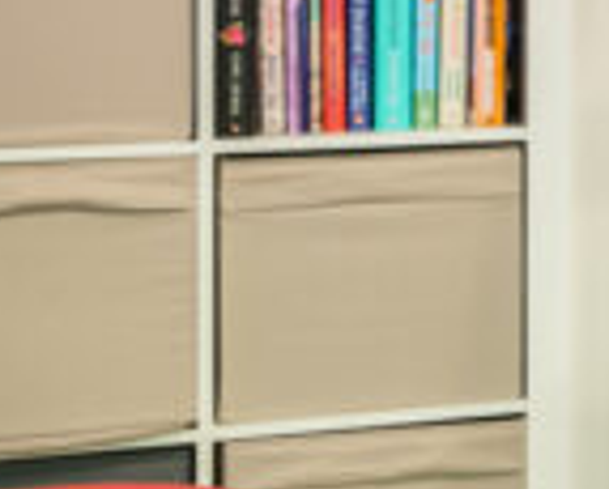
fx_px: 2709
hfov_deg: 9.1
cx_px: 2044
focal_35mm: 150
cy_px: -104
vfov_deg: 10.2
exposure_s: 1/4
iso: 400
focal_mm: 22
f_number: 8
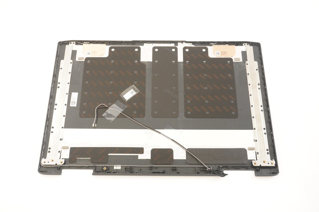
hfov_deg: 51.3
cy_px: 106
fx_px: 332
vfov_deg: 35.4
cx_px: 160
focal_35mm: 38
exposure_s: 1/13
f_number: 5.6
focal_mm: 25
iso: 640
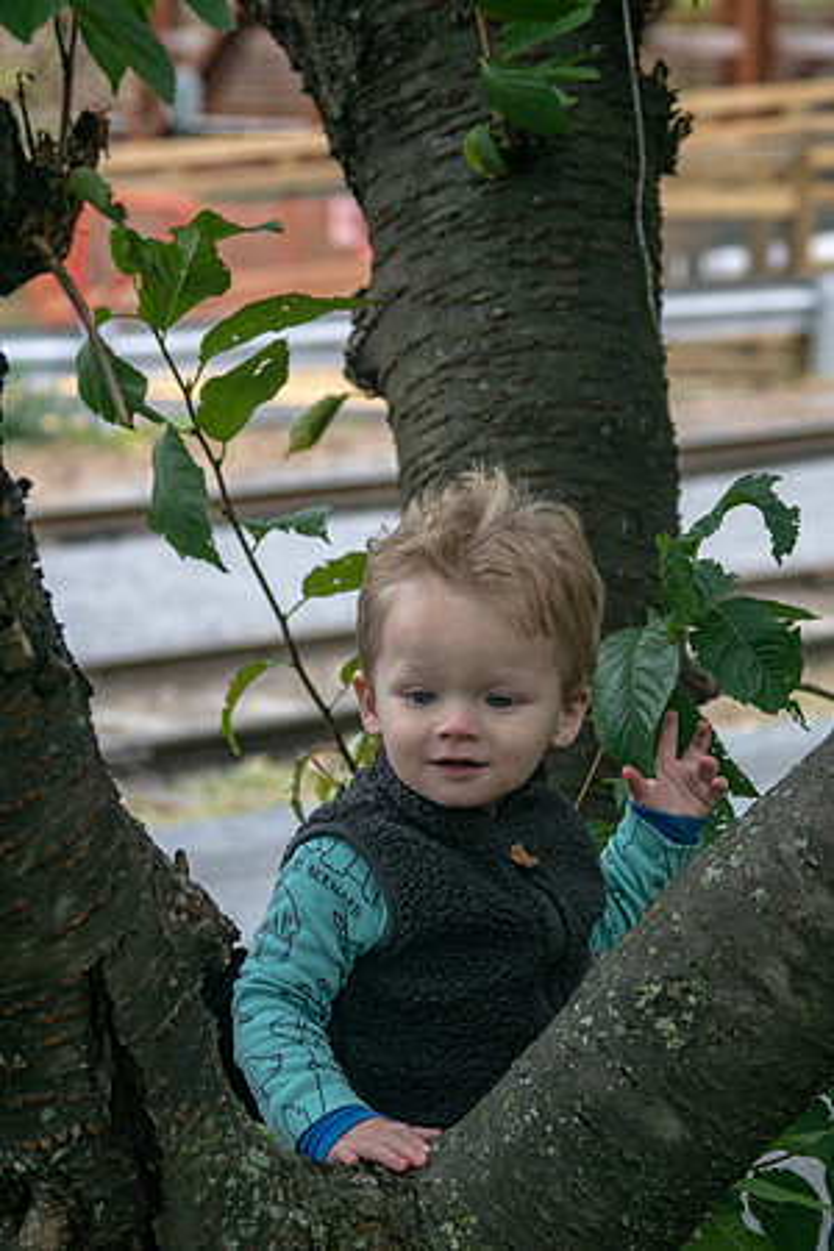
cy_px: 626
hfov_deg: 10.2
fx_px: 4691
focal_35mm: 135
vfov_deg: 15.2
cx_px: 417
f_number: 5
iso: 400
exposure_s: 1/400
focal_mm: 90
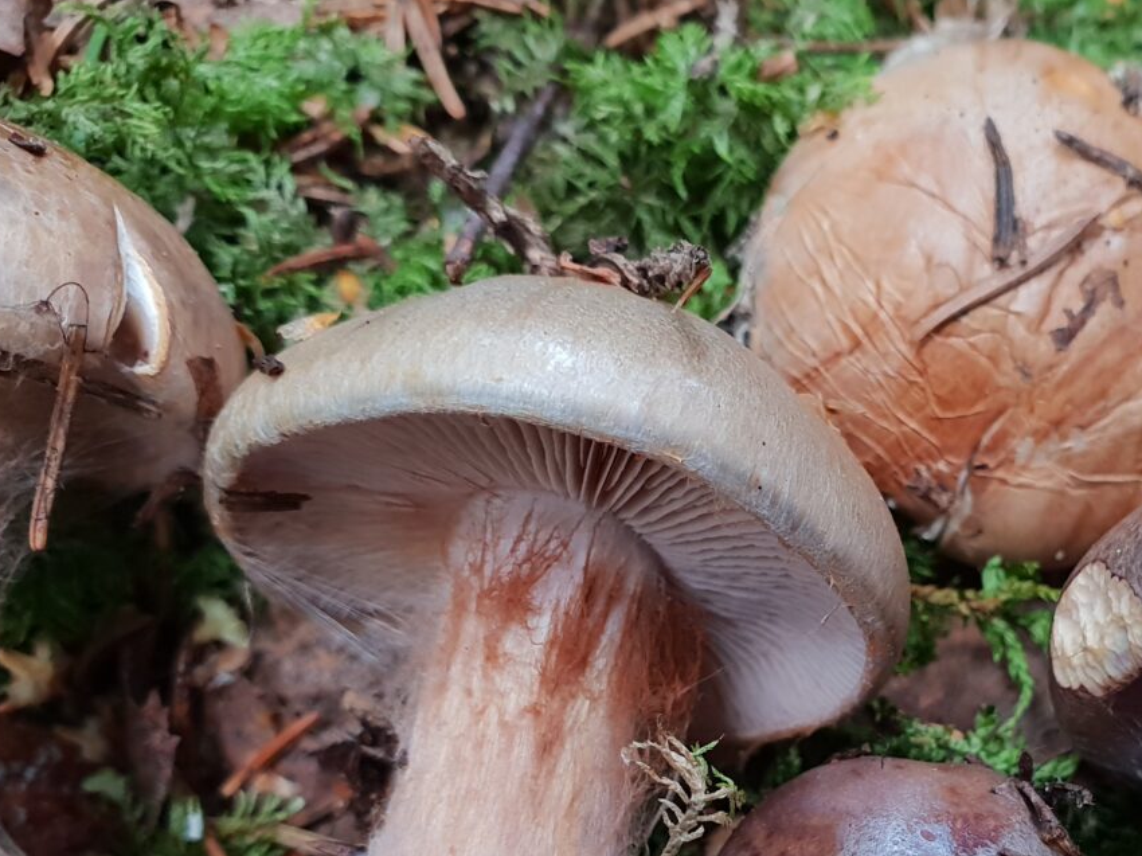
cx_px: 864
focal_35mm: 47
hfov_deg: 39.3
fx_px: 1550
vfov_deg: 29.6
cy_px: 770
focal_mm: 4.3
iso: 200
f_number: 2.4
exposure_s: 1/50
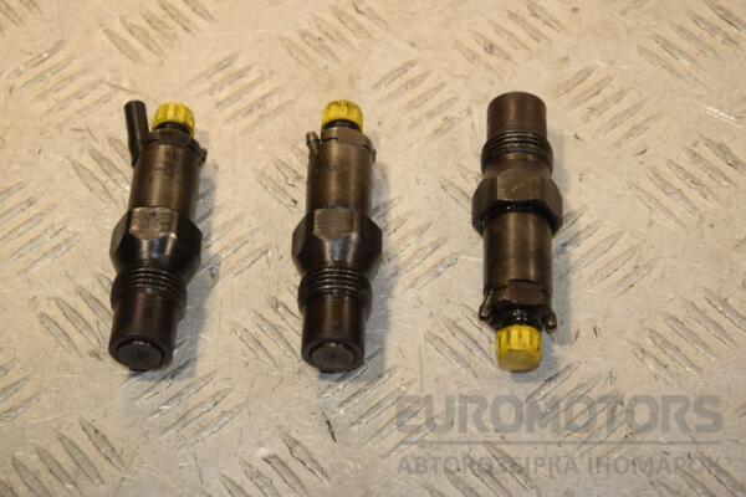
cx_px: 373
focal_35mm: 105
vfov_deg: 13.0
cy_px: 248
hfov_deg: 19.5
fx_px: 2176
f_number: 8
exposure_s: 1/200
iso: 800
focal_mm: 70
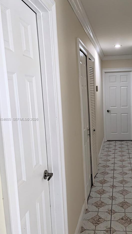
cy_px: 119
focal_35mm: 32
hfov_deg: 35.6
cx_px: 104
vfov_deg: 61.0
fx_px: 199
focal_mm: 5.28
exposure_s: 1/42.7
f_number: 1.7
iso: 20
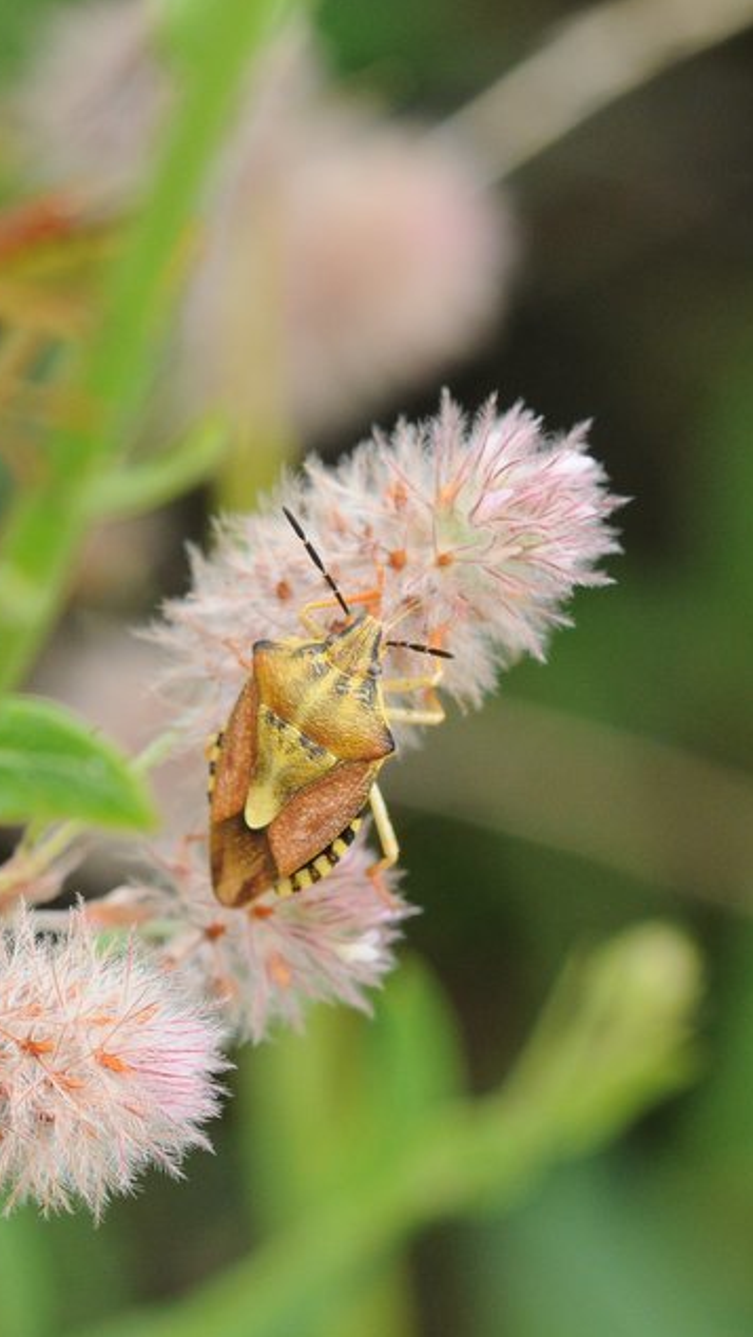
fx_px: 5906
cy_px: 666
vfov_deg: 12.9
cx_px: 317
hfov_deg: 7.3
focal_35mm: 167
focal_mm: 105
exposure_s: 1/400
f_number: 10
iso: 500
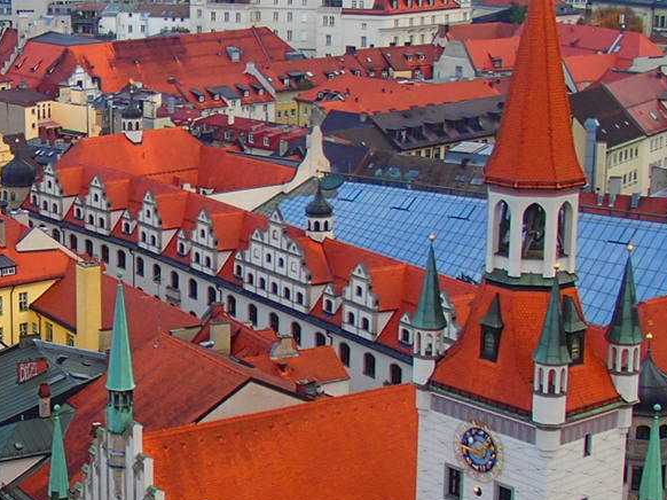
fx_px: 1695
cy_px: 275
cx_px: -40
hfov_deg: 21.3
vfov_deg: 16.8
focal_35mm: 88
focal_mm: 7.28
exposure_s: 1/160
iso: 100
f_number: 4.7
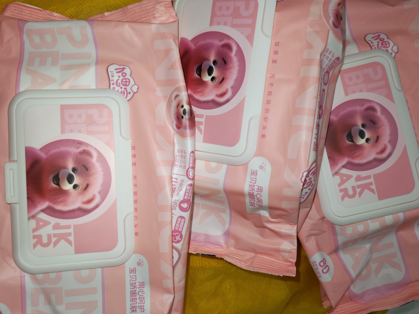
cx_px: 210
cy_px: 157
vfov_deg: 51.4
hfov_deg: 65.3
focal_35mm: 27
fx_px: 327
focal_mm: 6.12
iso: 1250
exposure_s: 1/100
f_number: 1.9
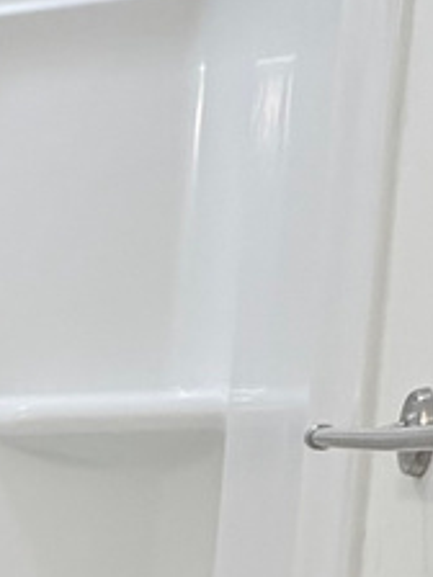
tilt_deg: -7.8
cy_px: 685
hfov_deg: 10.1
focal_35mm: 96
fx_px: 1601
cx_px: -954
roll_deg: +0.9
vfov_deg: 19.3
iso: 160
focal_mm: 2.22
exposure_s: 1/120
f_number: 2.2
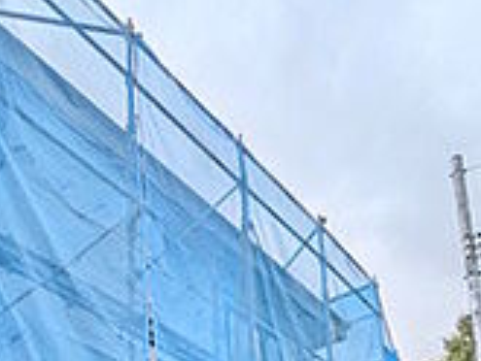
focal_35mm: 51
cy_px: 509
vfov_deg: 23.9
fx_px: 709
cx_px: 105
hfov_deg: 36.4
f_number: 2.2
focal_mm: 1.83
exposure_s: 1/1751
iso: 50
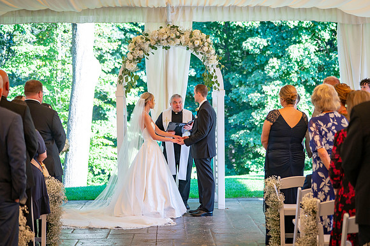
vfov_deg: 19.0
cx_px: 185
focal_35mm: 72
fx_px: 736
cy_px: 123
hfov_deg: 28.2
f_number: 2.8
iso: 640
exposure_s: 1/640
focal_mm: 70
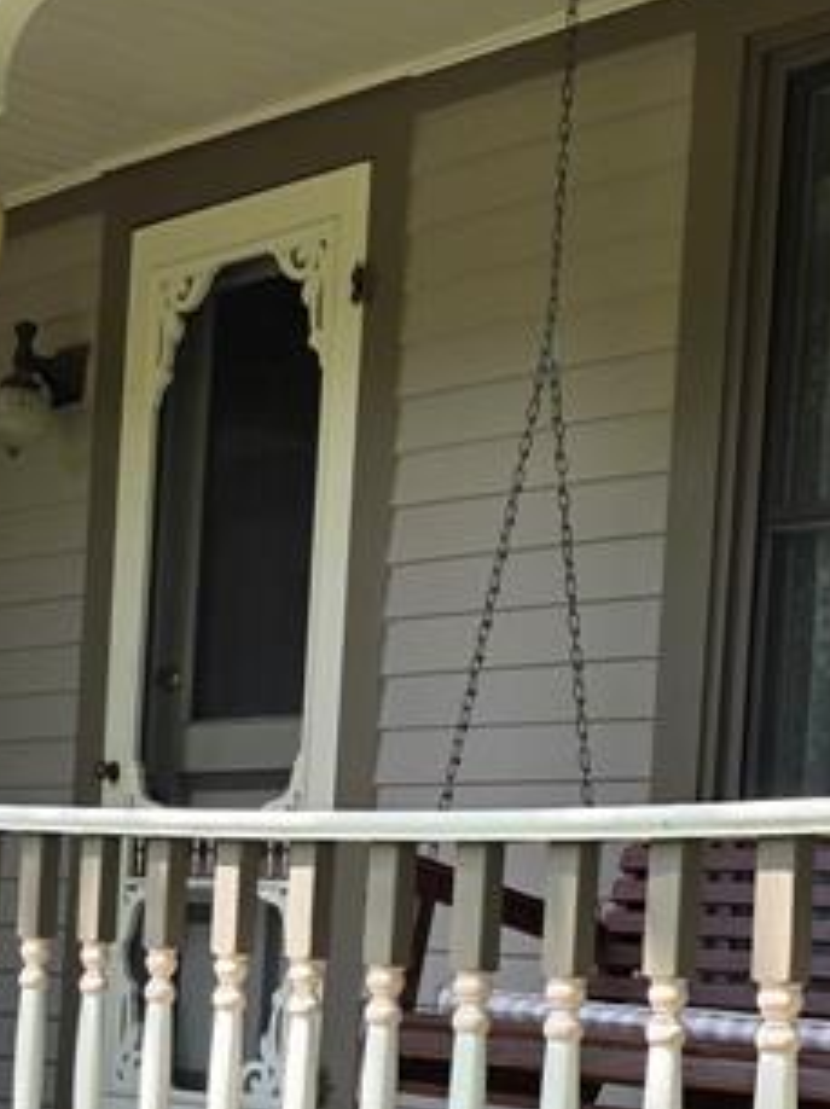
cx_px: 348
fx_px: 2465
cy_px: 993
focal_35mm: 77
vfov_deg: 24.6
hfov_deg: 19.1
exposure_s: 1/359
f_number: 1.7
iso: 32
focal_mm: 6.3
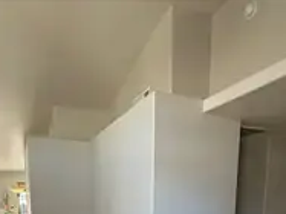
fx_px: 248
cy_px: 226
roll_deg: +0.4
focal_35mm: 30
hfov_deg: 59.8
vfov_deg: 39.6
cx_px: 127
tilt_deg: -6.3
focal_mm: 2.22
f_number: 2.2
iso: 200
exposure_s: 1/121
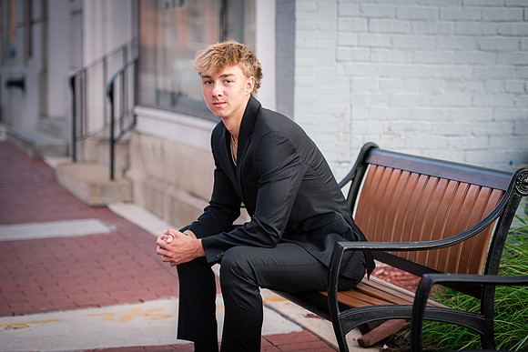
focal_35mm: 90
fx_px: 1325
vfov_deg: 15.1
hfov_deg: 22.5
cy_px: 181
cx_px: 273
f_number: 2.8
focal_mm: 86
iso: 400
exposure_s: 1/400
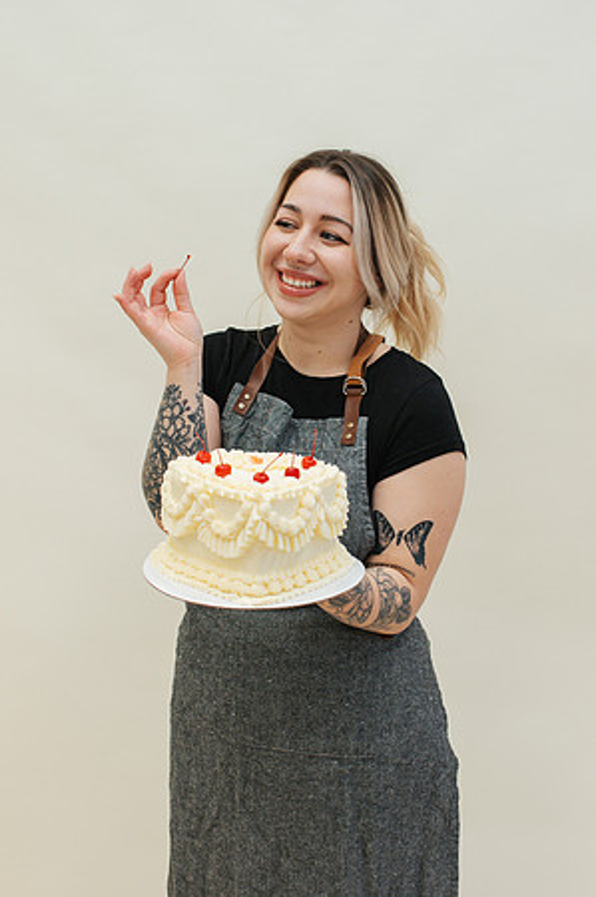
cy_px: 448
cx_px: 298
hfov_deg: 25.7
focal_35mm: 53
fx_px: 1308
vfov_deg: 37.8
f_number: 3.2
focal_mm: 35
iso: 640
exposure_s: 1/160
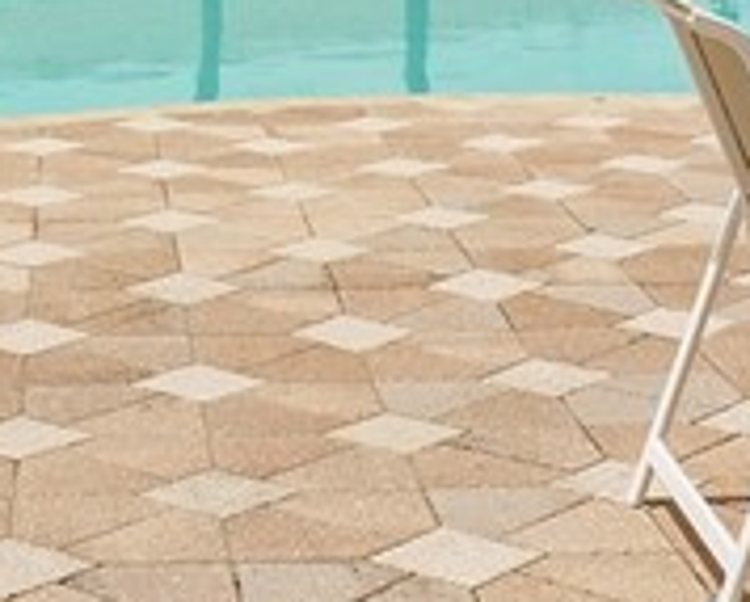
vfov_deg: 14.1
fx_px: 2246
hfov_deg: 18.8
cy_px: -349
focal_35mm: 101
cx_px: 152
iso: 400
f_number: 7.1
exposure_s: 1/1600
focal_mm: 9
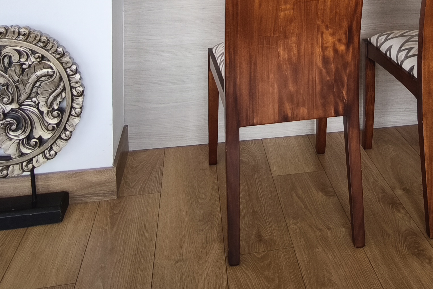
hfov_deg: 46.9
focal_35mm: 41
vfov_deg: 26.8
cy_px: -100
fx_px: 493
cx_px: 277
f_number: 2.2
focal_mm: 1.91
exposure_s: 1/120
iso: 80
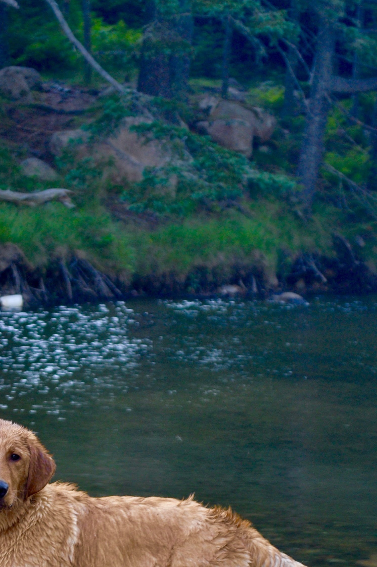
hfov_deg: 8.8
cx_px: 117
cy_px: 510
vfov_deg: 13.2
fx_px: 2440
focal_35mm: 155
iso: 400
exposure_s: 1/80
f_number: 5.6
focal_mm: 55
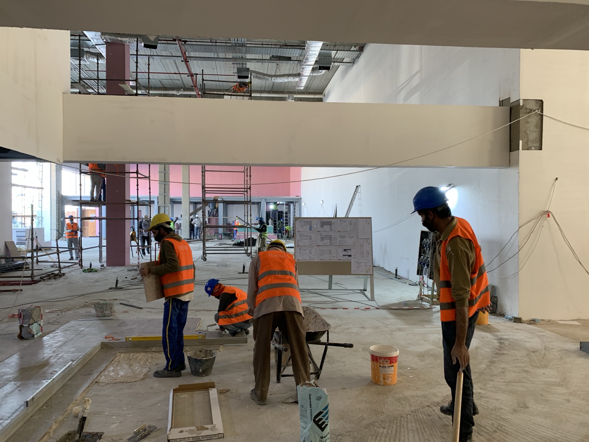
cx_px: 294
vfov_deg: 53.1
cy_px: 221
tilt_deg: +0.4
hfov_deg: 67.3
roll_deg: -0.8
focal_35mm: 26
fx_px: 442
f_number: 1.8
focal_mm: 4.25
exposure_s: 1/60
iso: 80
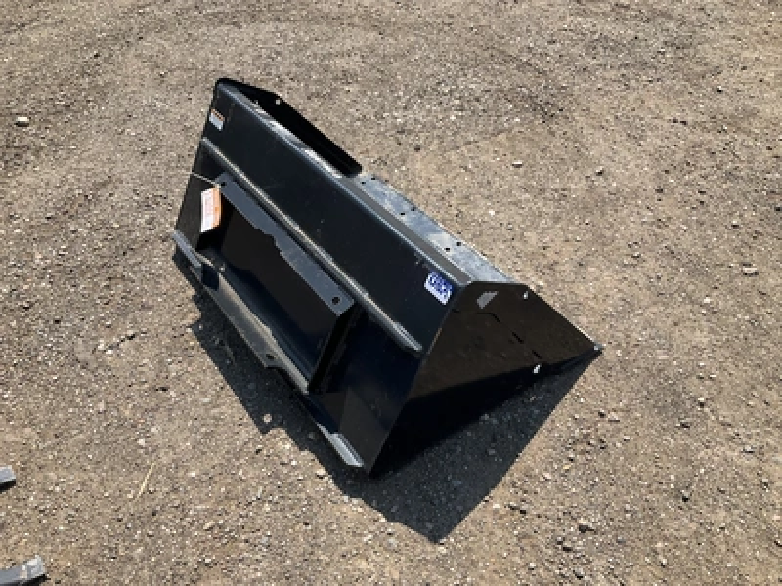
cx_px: 391
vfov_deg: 48.2
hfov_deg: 61.7
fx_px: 655
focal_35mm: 29
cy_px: 293
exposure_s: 1/1035
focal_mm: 3
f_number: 1.8
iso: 25
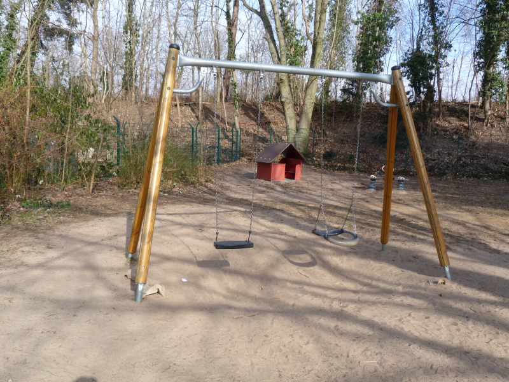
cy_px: 191
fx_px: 426
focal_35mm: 29
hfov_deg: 61.7
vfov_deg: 48.2
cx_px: 254
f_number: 4
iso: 80
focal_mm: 5.2
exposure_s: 1/250
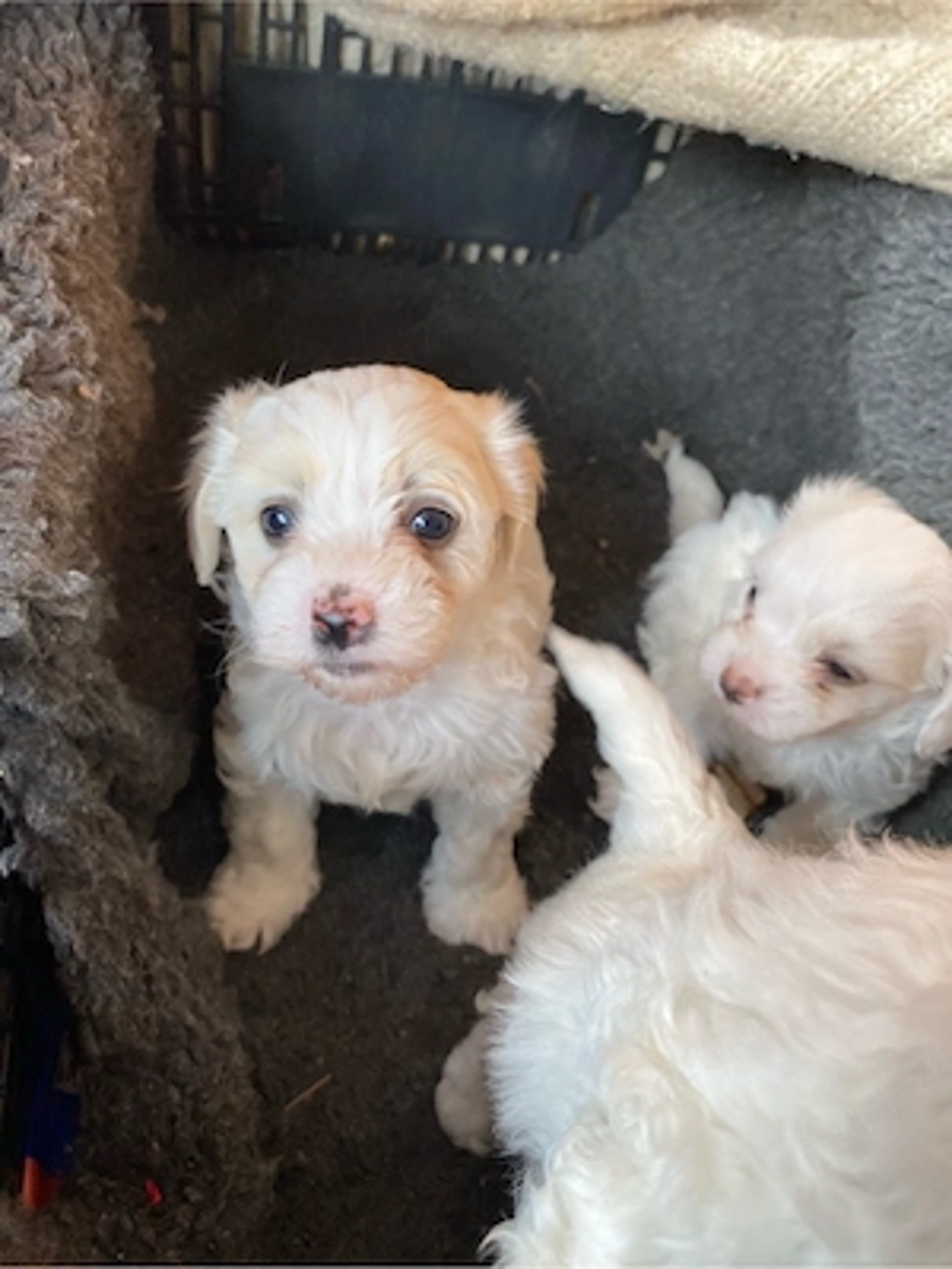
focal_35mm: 26
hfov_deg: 53.1
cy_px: 634
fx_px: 953
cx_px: 476
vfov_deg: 67.3
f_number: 1.8
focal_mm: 4.25
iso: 100
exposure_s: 1/121
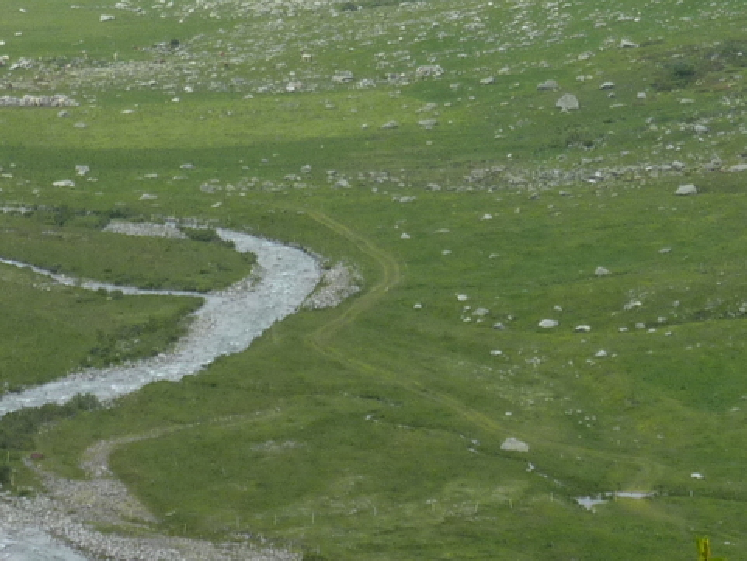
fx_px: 4813
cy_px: -107
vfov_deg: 6.6
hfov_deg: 8.9
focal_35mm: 223
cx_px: 329
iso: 125
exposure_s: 1/400
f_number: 4.1
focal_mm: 11
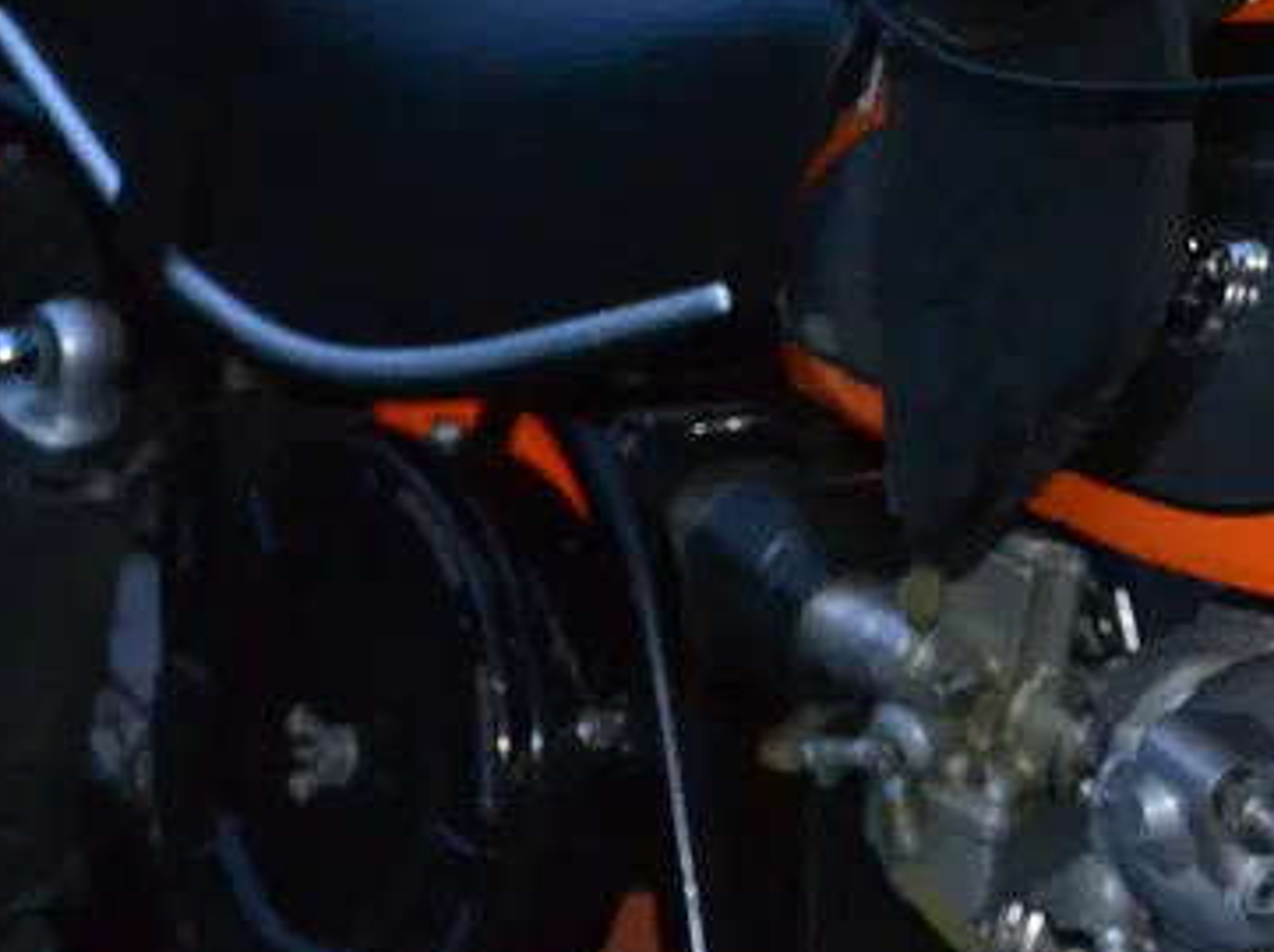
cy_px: 130
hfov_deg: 8.2
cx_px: 1306
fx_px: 8824
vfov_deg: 6.2
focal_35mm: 240
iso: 3200
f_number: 5
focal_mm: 50
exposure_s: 1/60
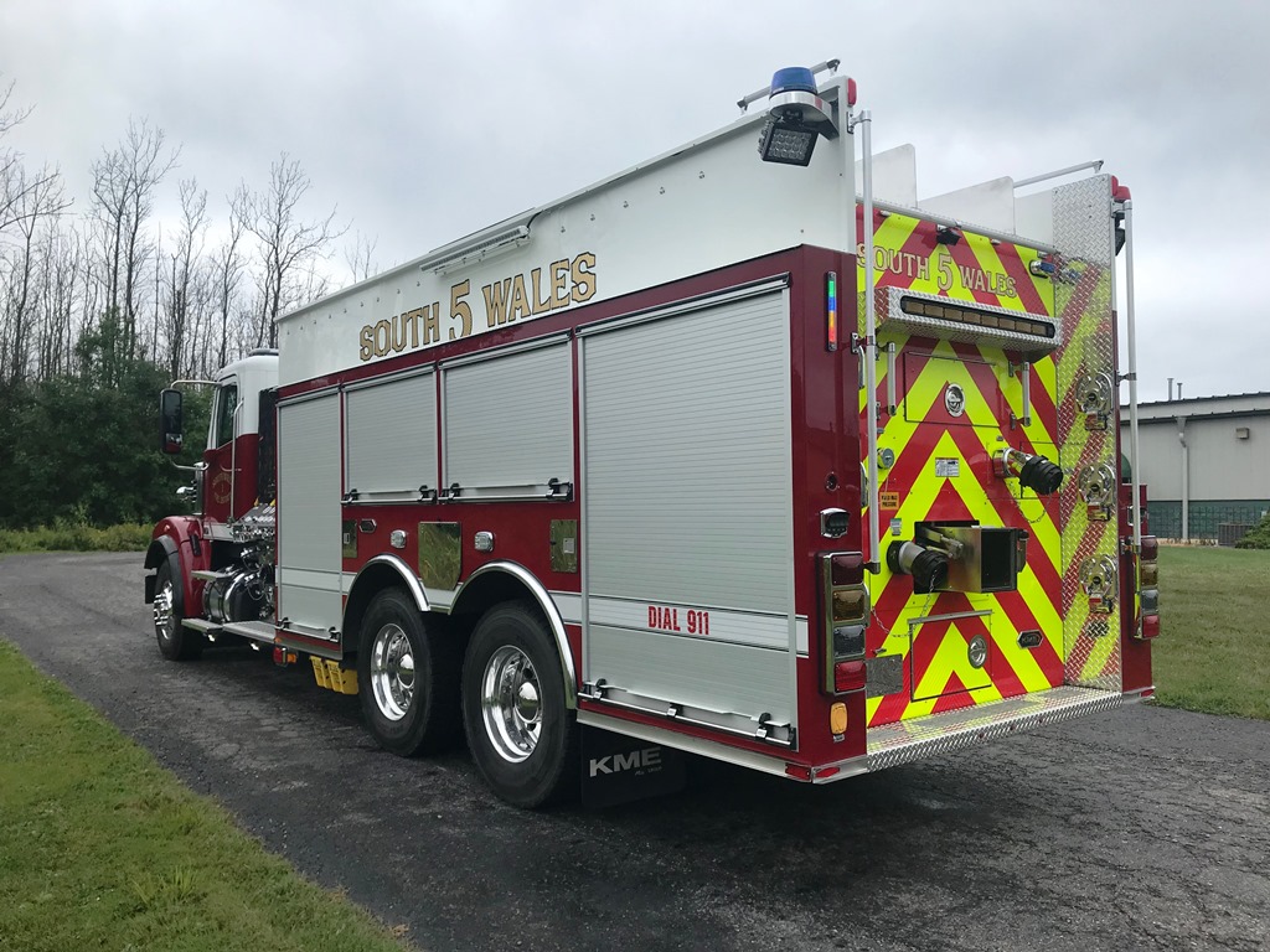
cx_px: 635
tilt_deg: +2.8
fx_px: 1027
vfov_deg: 49.7
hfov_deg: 63.4
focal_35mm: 28
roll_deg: -1.5
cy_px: 476
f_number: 1.8
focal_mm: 3.99
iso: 20
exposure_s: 1/1429
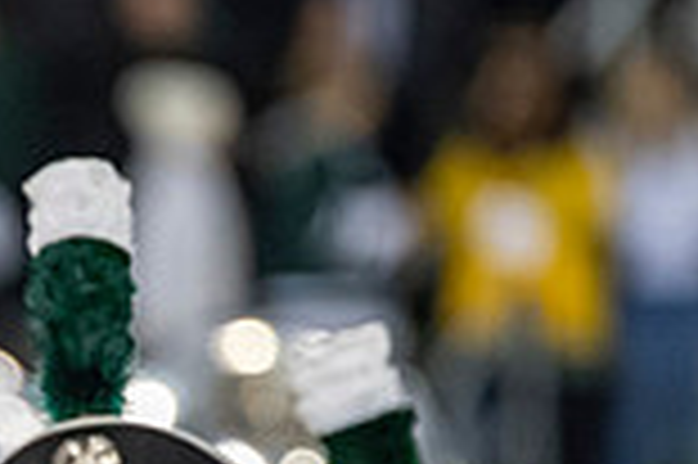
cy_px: 752
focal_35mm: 1123
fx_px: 21750
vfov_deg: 1.2
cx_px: -221
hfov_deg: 1.8
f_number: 2.8
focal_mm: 200
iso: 1000
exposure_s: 1/500
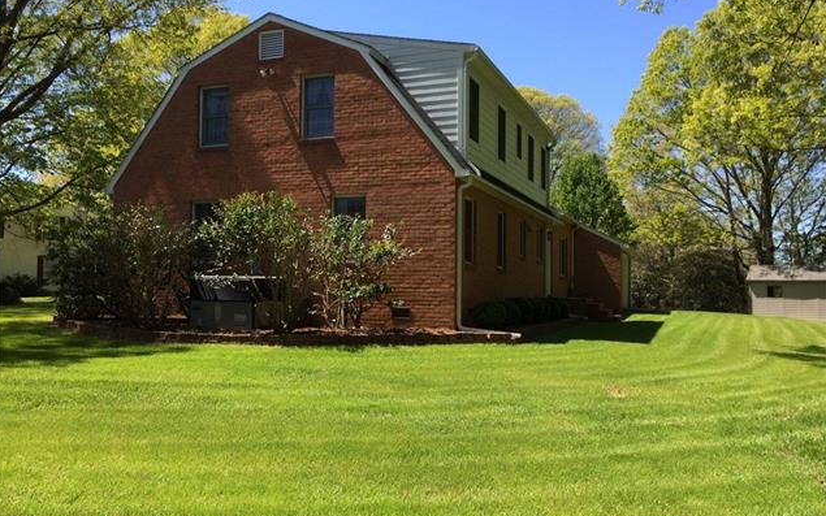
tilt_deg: +2.1
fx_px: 698
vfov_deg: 40.6
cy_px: 255
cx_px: 411
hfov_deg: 61.2
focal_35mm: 31
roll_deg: -0.2
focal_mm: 4.15
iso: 32
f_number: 2.2
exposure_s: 1/1208
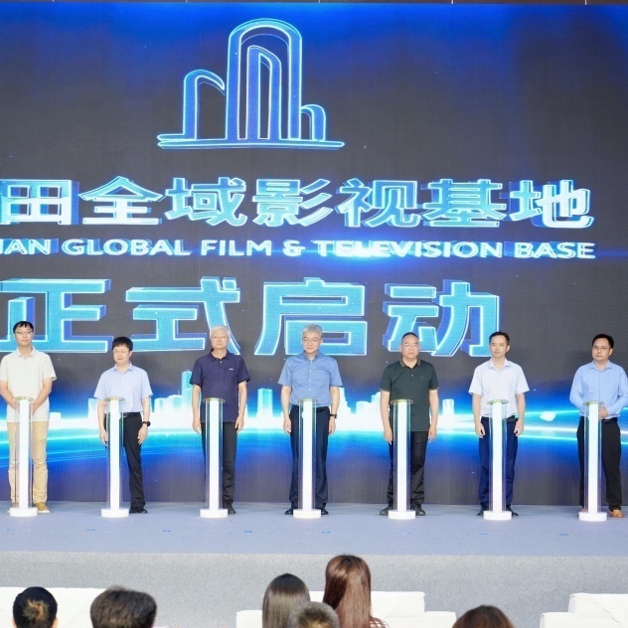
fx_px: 1724
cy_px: 314
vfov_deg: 20.6
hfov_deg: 20.6
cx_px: 272
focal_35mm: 84
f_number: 4
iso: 640
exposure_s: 1/80
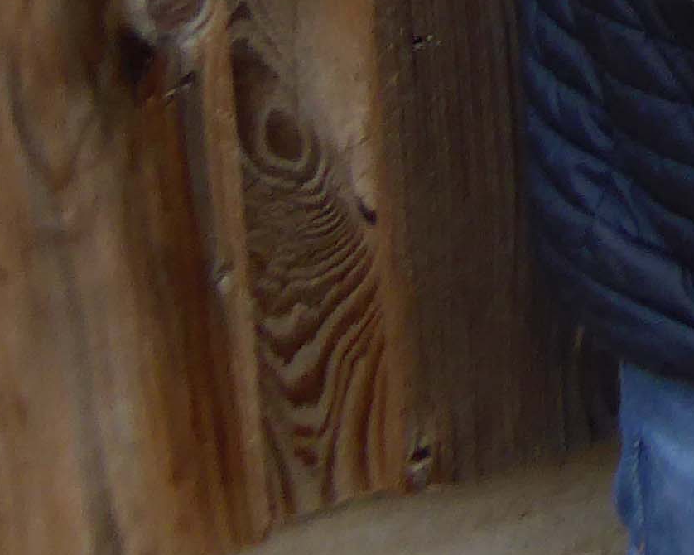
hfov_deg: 10.9
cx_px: 1578
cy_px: -580
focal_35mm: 154
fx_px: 3162
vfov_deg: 9.3
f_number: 3.4
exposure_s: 1/80
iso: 100
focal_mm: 4.7
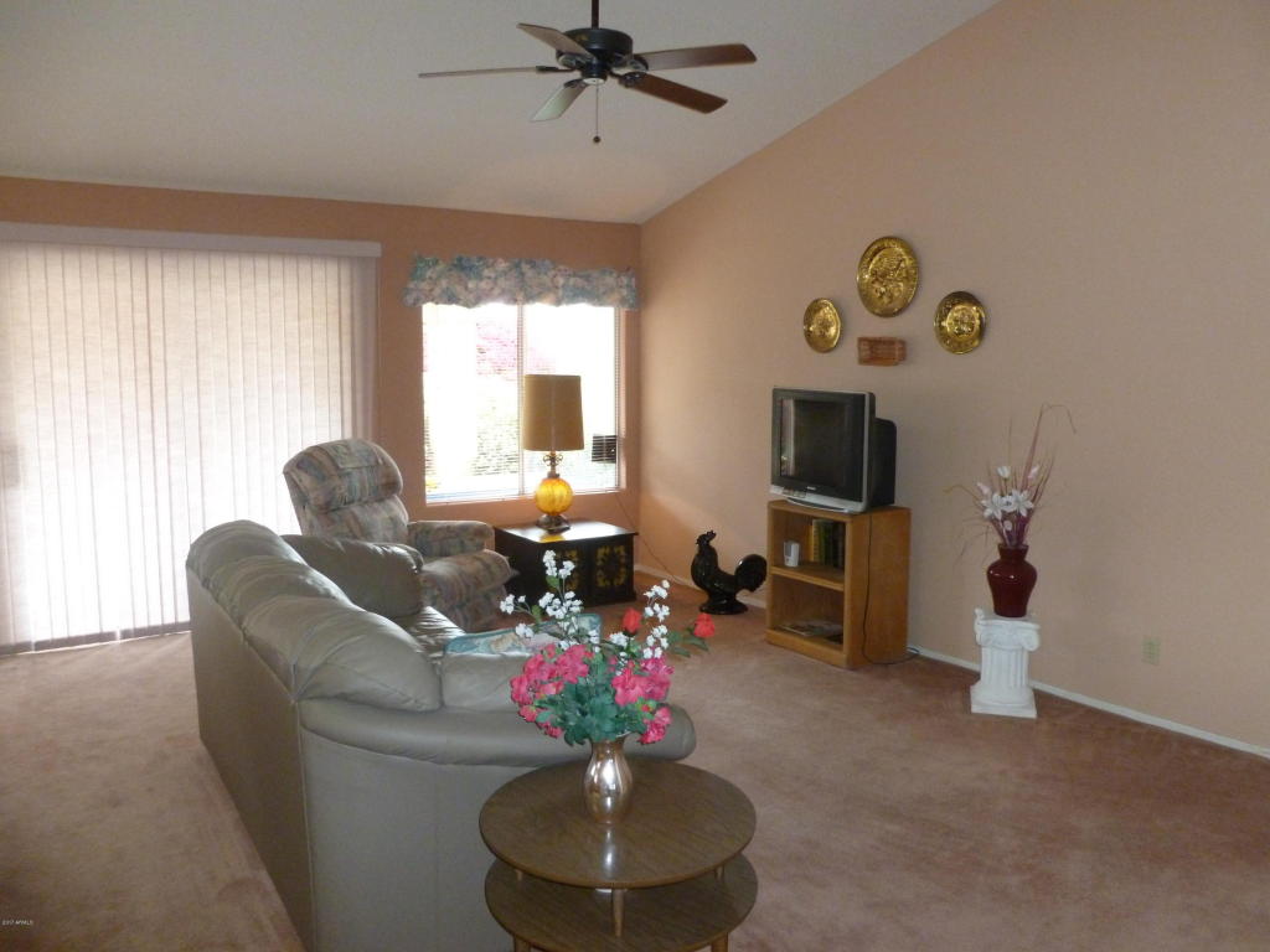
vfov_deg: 49.7
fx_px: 1027
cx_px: 635
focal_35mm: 28
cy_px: 476
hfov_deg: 63.4
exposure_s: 1/60
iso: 400
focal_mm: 5
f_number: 3.3
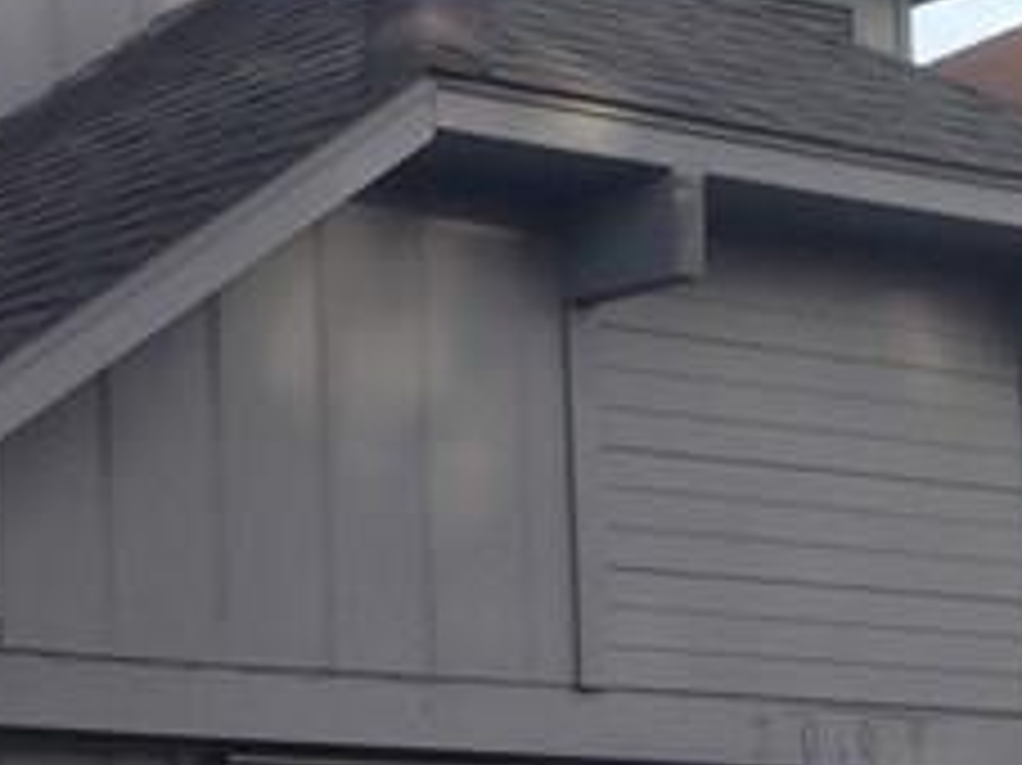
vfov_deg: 9.9
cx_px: -140
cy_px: 801
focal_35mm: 149
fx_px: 4397
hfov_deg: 13.0
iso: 50
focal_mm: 4.12
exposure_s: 1/417
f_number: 2.4
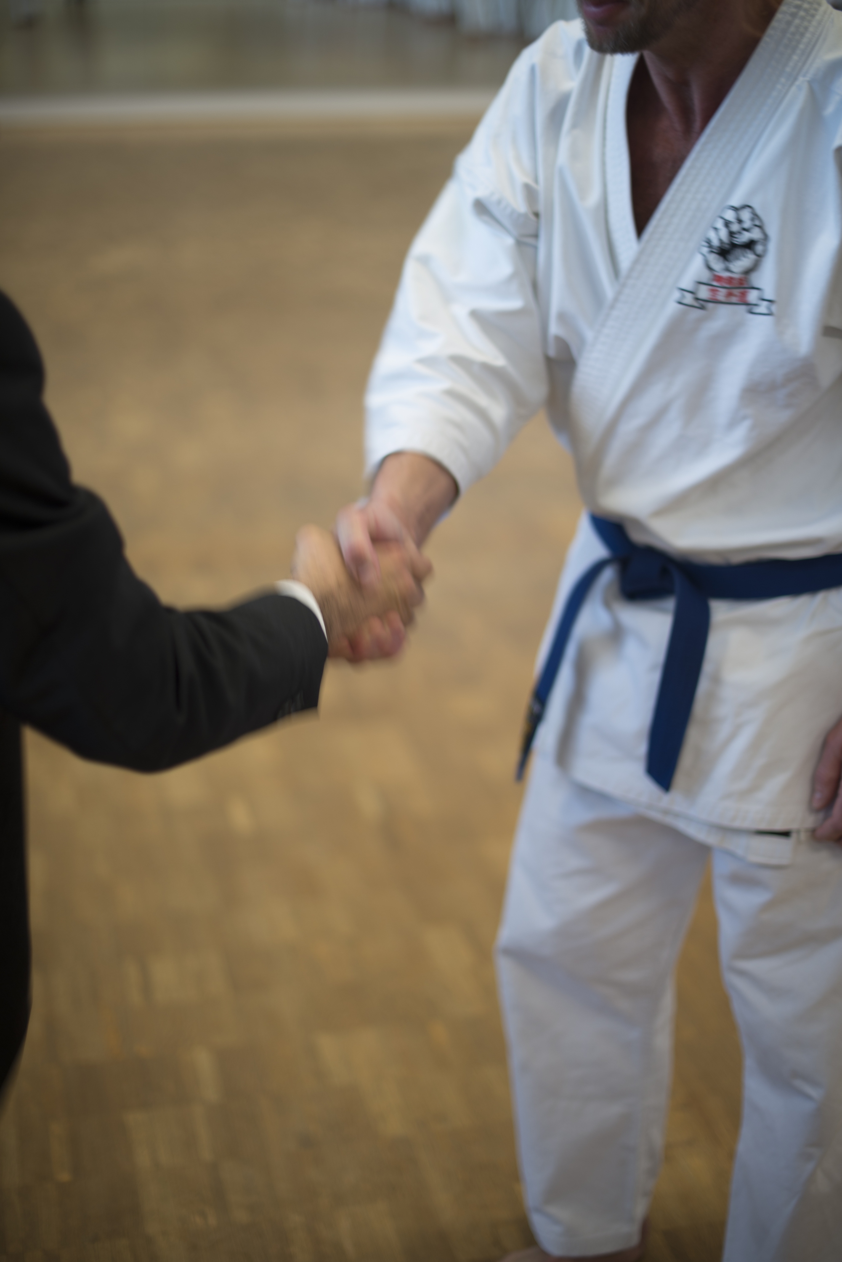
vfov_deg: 39.6
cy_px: 631
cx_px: 421
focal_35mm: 50
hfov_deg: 27.0
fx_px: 1753
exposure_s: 1/50
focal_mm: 50
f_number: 1.6
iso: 100
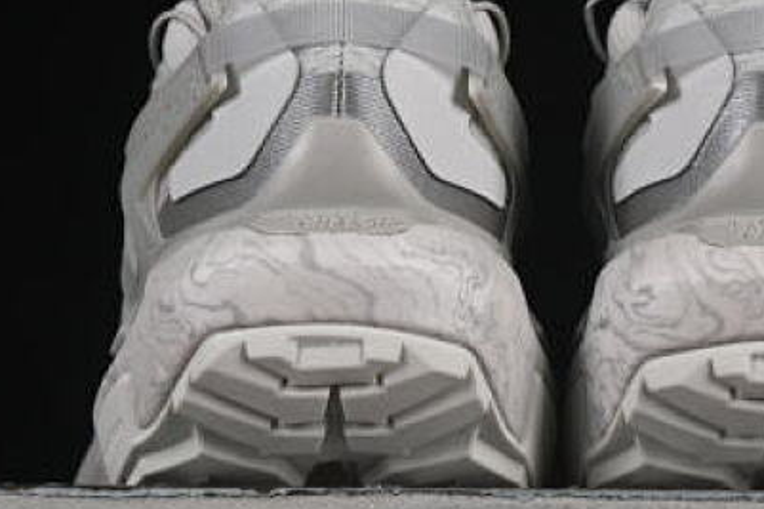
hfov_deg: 10.2
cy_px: 59
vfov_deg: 6.8
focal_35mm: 202
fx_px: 4285
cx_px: 579
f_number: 8
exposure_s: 1/80
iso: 160
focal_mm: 50
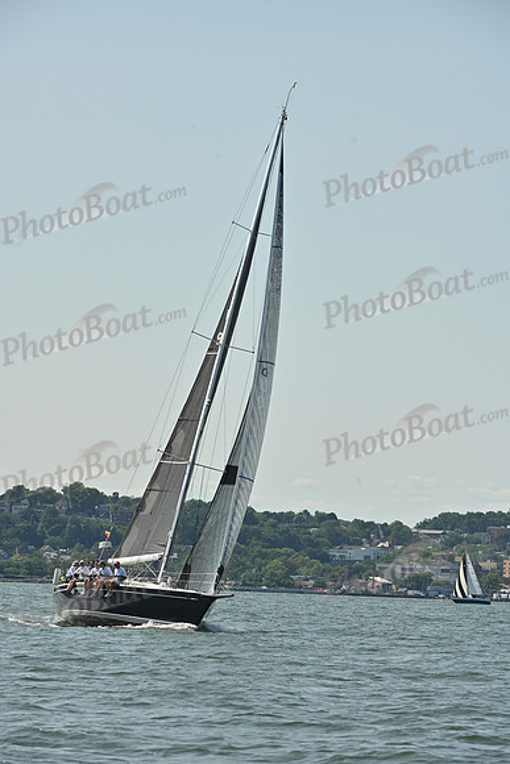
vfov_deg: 11.4
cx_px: 255
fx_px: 3822
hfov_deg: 7.6
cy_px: 382
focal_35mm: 180
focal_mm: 180
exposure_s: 1/1000
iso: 320
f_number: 13
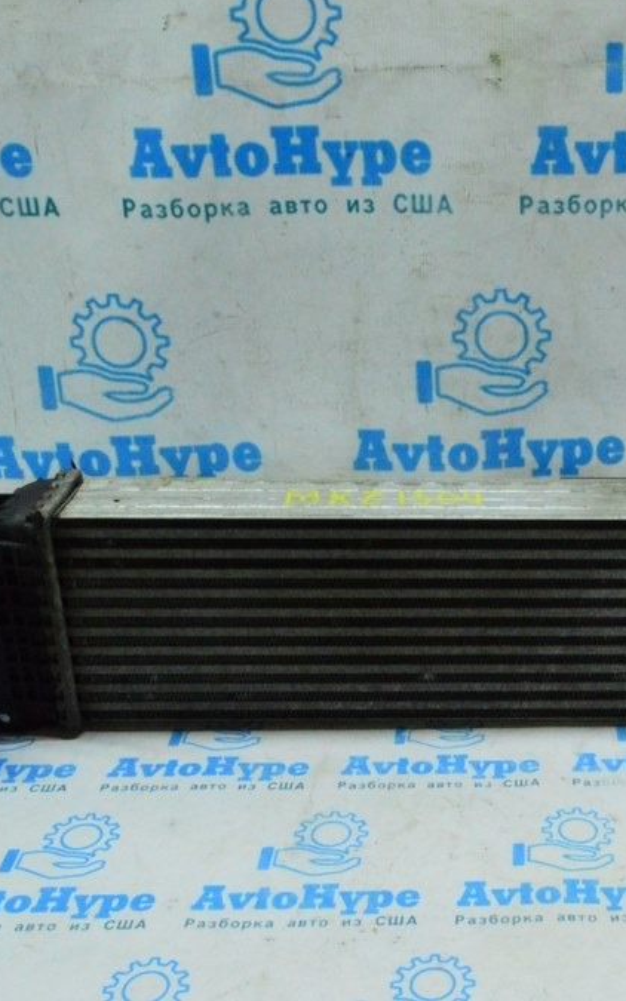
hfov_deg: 24.6
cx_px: 559
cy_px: 498
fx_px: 1392
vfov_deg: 39.6
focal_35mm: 51
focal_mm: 22
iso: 6400
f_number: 25
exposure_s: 1/30
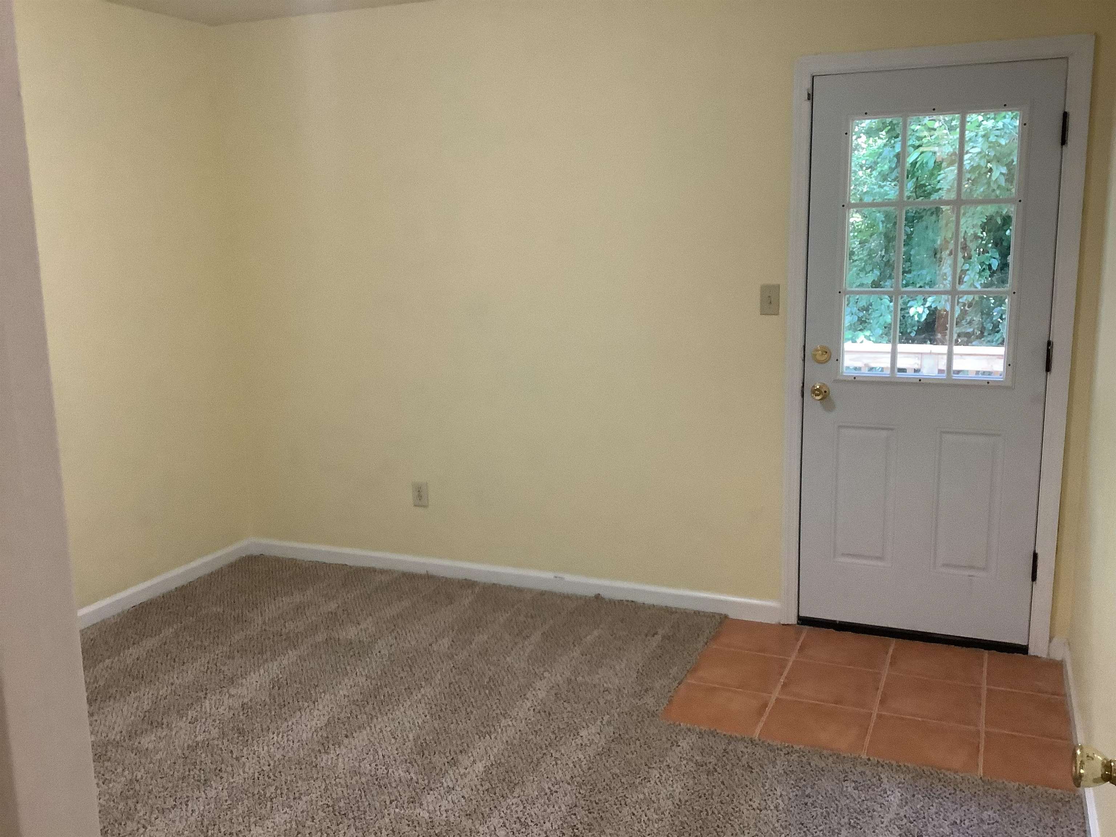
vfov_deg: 45.4
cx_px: 558
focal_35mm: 31
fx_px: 999
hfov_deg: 58.4
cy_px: 418
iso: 320
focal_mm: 3.3
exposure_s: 1/60
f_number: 2.4
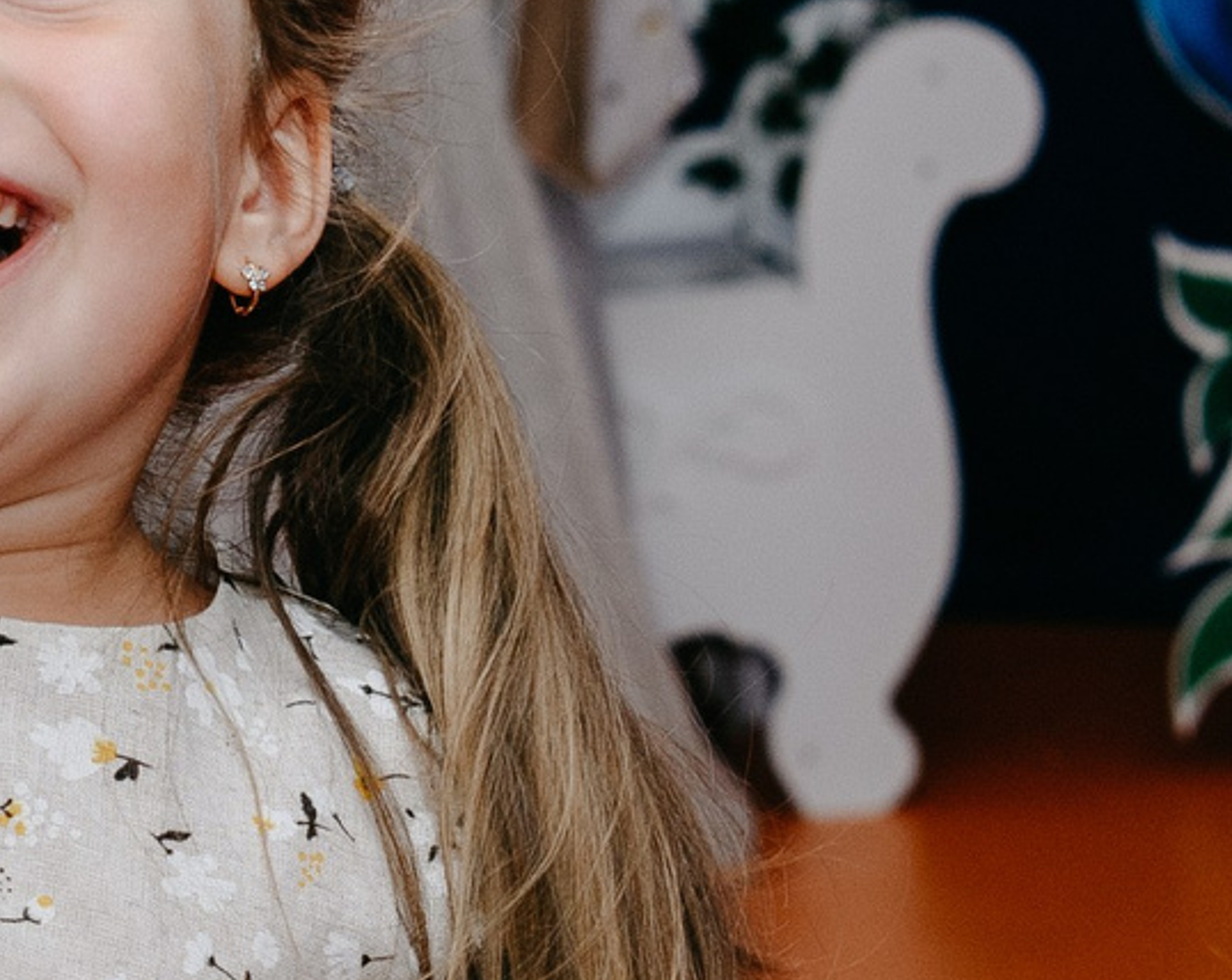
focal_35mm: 176
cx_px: -212
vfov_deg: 8.7
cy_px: 711
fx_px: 6403
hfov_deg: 10.8
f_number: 4
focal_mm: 31
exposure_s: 1/160
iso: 250
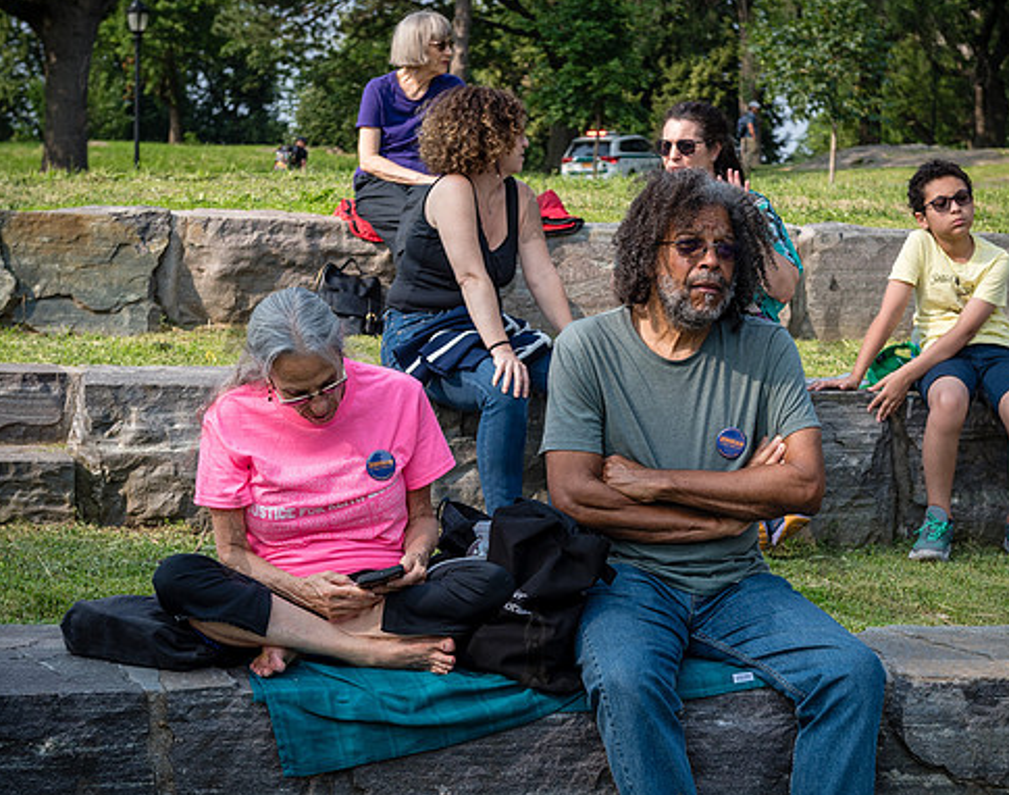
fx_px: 2078
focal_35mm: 70
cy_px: 453
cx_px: 551
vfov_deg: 21.6
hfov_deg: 27.3
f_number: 4.5
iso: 200
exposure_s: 1/500
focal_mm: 48
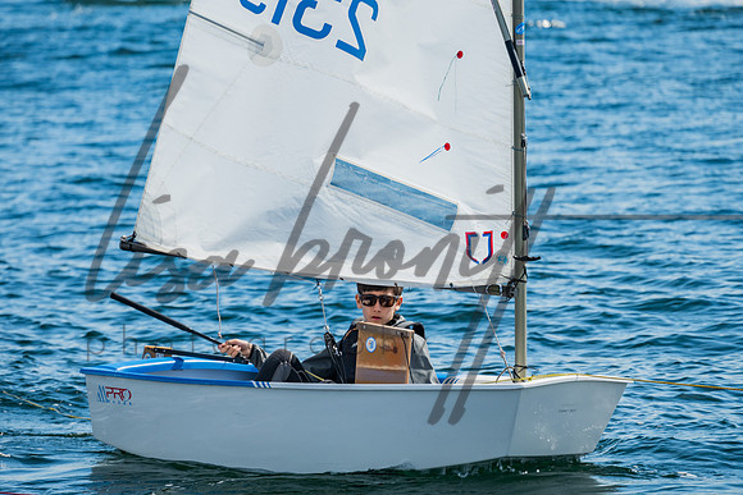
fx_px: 5499
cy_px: 272
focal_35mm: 266
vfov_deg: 5.2
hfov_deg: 7.7
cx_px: 361
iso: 100
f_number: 6.3
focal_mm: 200
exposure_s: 1/200
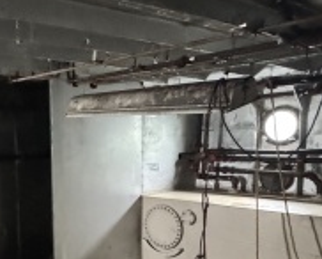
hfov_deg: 43.4
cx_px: 59
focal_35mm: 40
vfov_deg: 36.5
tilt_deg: -10.5
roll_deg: +2.0
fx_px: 382
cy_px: 193
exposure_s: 1/38
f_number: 2.2
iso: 1600
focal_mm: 2.22
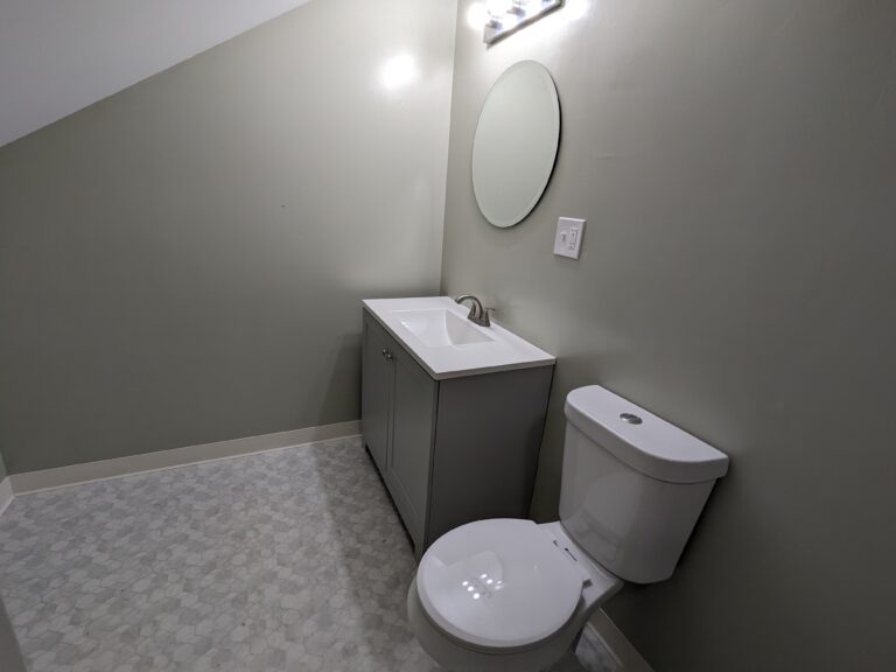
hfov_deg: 94.5
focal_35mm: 16
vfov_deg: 78.1
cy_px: 336
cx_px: 448
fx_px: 414
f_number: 2.2
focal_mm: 2.35
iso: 113
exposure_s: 1/120
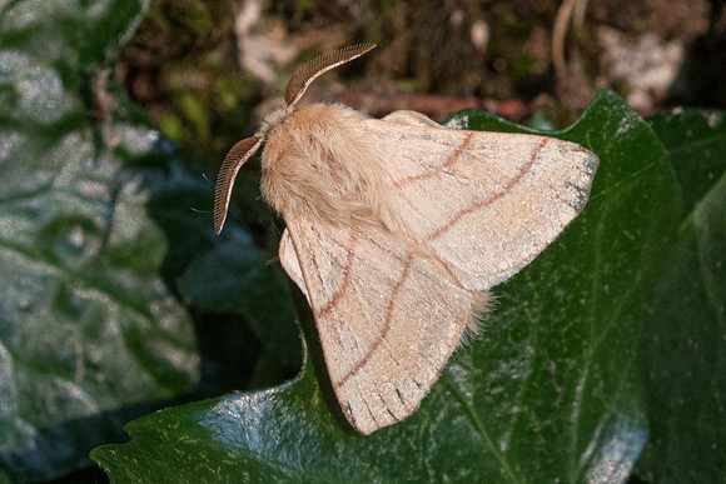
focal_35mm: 421
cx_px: 363
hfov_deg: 4.9
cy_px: 218
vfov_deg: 3.3
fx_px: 8482
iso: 800
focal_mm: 90
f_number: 10
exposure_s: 1/125
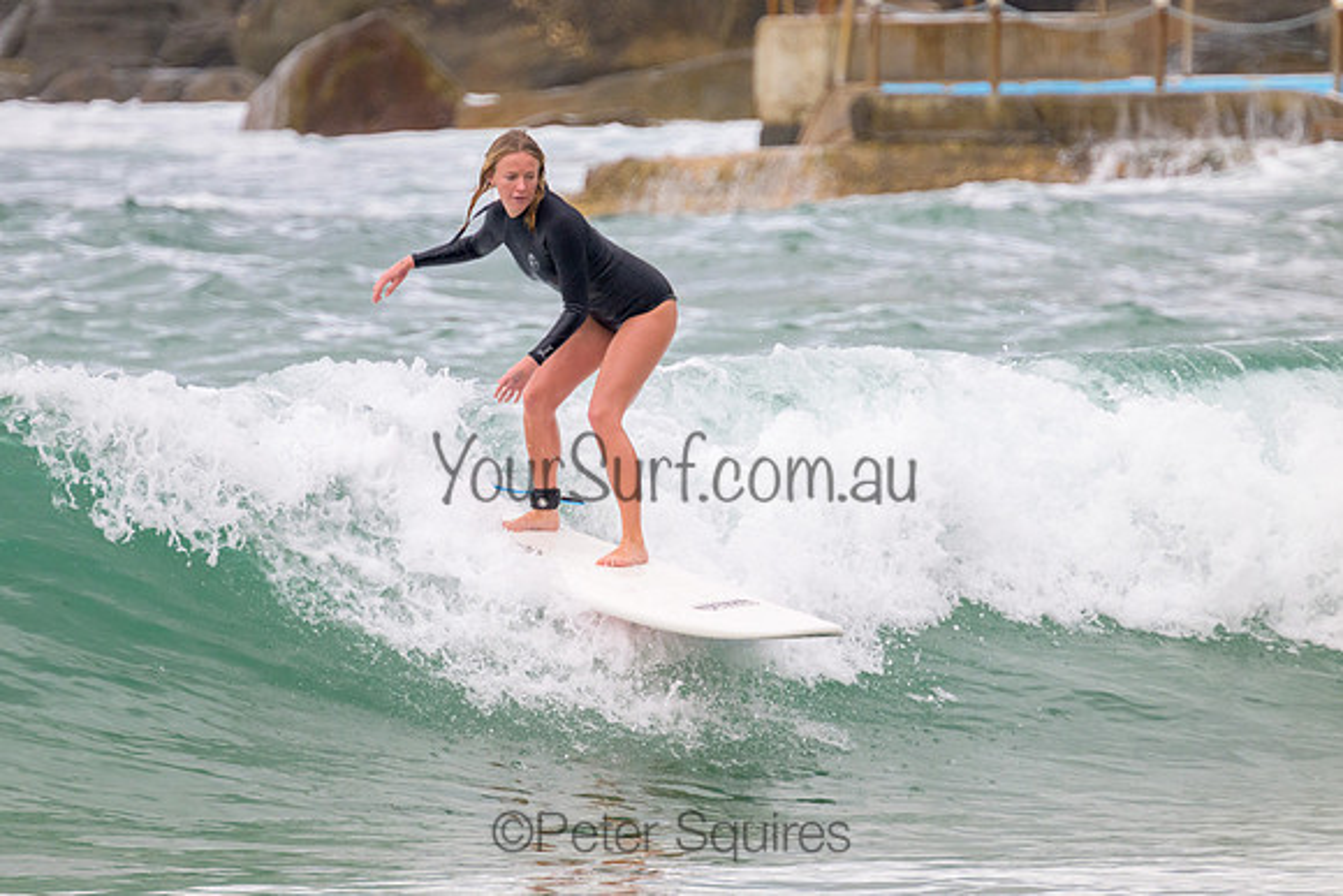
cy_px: 422
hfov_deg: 2.4
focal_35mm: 853
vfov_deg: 1.6
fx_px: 31832
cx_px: 633
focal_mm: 800
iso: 1400
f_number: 11
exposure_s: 1/1250
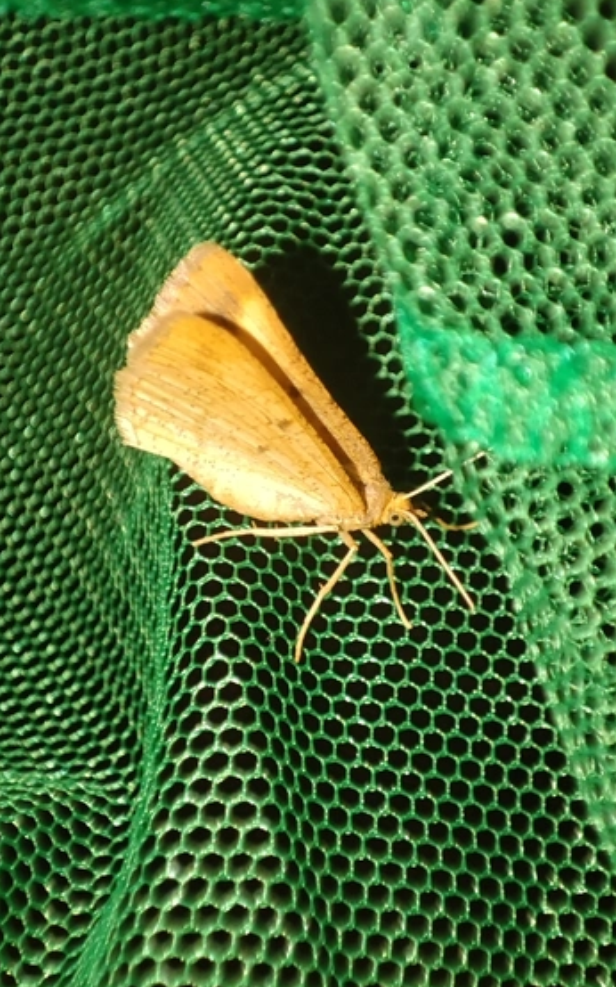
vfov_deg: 34.0
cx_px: 331
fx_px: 1612
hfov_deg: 21.6
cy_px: 472
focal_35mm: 60
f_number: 2.4
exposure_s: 1/50
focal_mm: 4.1
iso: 173
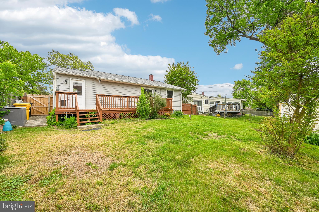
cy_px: 106
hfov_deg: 104.3
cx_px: 160
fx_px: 124
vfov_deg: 81.2
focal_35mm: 14
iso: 100
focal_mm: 14
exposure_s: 1/200
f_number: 8
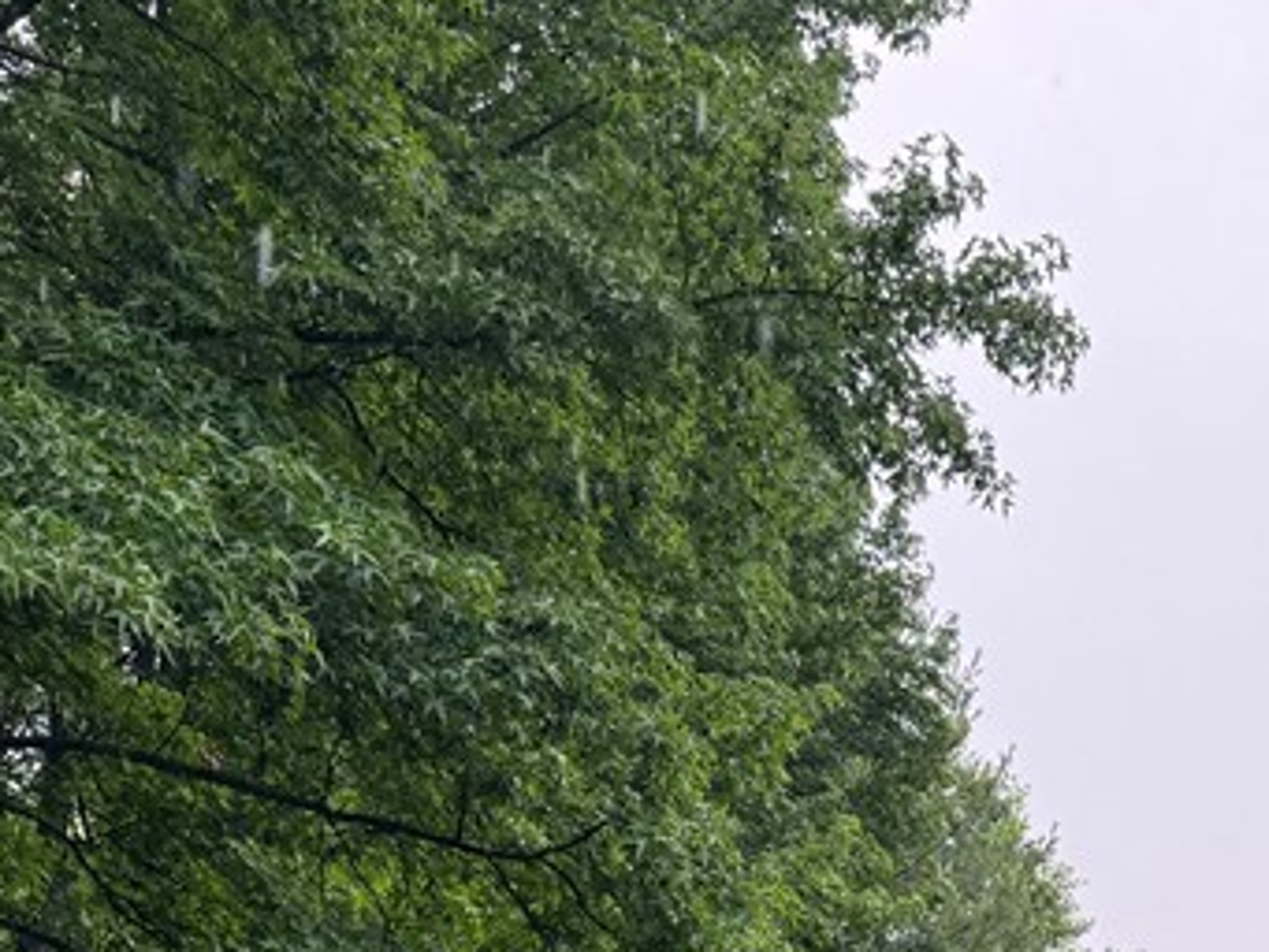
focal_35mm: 72
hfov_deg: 25.4
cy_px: 1201
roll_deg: -3.0
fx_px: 2640
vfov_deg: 19.1
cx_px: 1329
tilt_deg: +8.1
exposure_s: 1/539
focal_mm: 6.76
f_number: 1.78
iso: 80
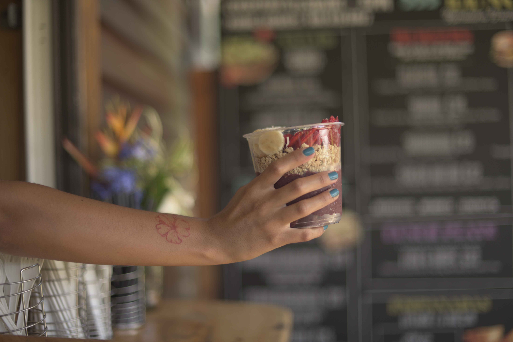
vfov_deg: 27.0
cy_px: 171
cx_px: 256
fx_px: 713
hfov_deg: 39.6
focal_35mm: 50
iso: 200
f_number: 1.4
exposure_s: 1/640
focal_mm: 50
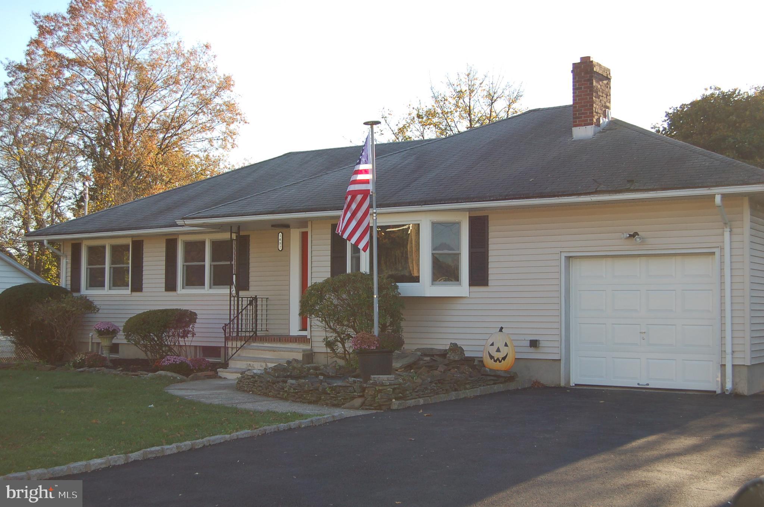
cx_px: 382
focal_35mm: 46
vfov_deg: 28.8
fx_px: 985
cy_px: 254
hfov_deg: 42.4
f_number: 5.6
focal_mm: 31
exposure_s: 1/500
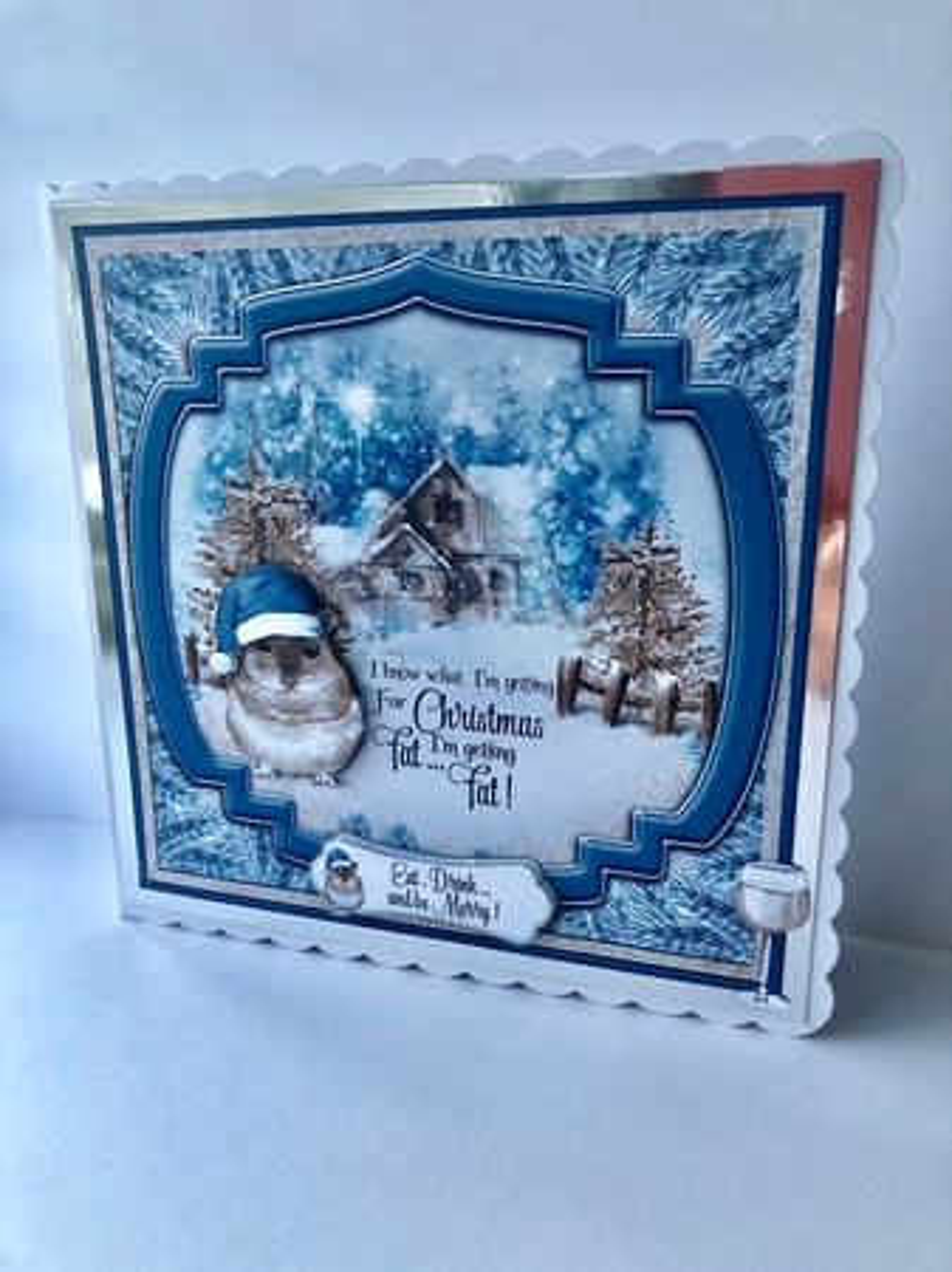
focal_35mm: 28
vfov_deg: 63.5
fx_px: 1028
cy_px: 636
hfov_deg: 49.7
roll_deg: +0.8
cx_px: 476
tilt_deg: -13.5
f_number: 1.8
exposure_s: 1/12
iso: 100
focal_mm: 3.99
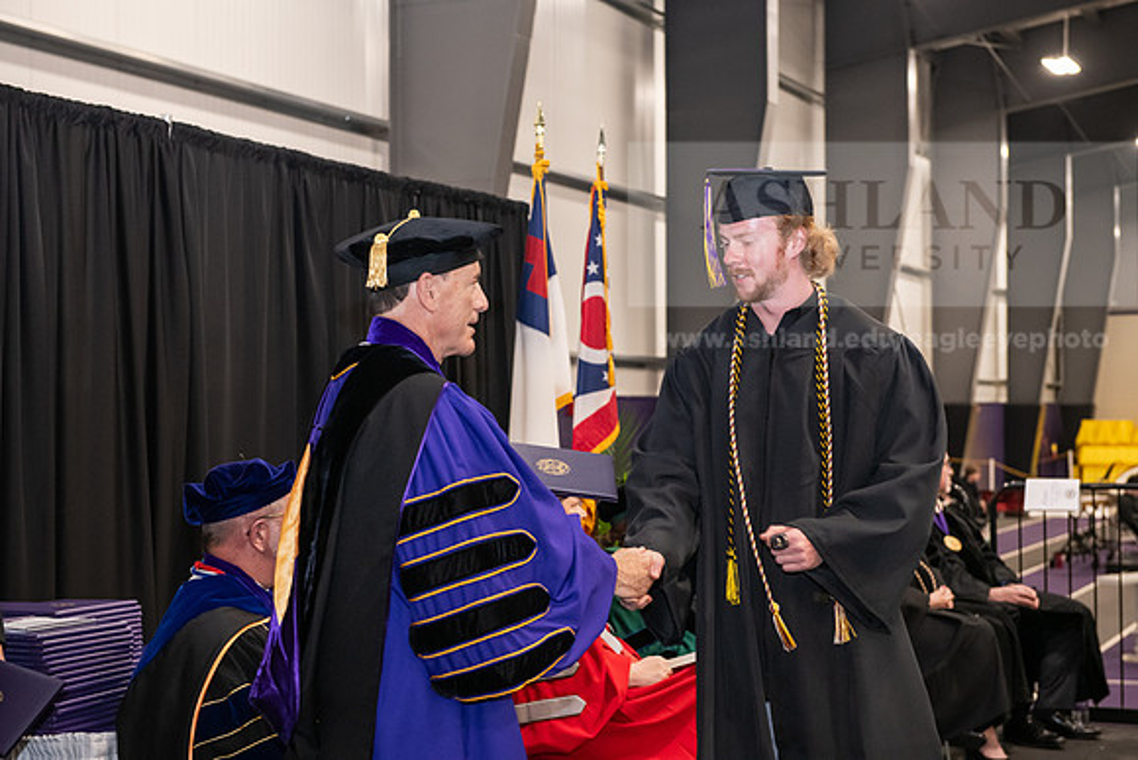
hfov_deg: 32.4
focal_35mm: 62
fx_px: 1960
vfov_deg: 21.9
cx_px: 569
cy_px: 380
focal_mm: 62
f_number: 5
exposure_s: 1/125
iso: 2500
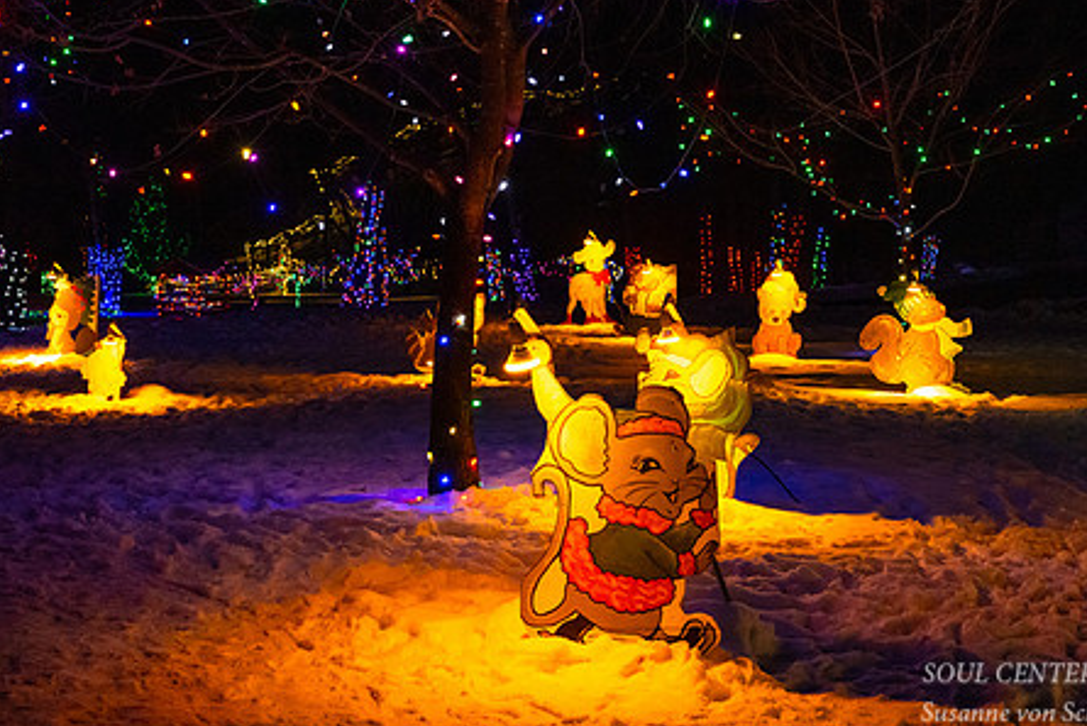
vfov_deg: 24.6
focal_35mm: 55
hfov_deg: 36.1
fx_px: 1661
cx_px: 632
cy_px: 272
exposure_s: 1/125
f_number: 6.3
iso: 6400
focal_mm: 40
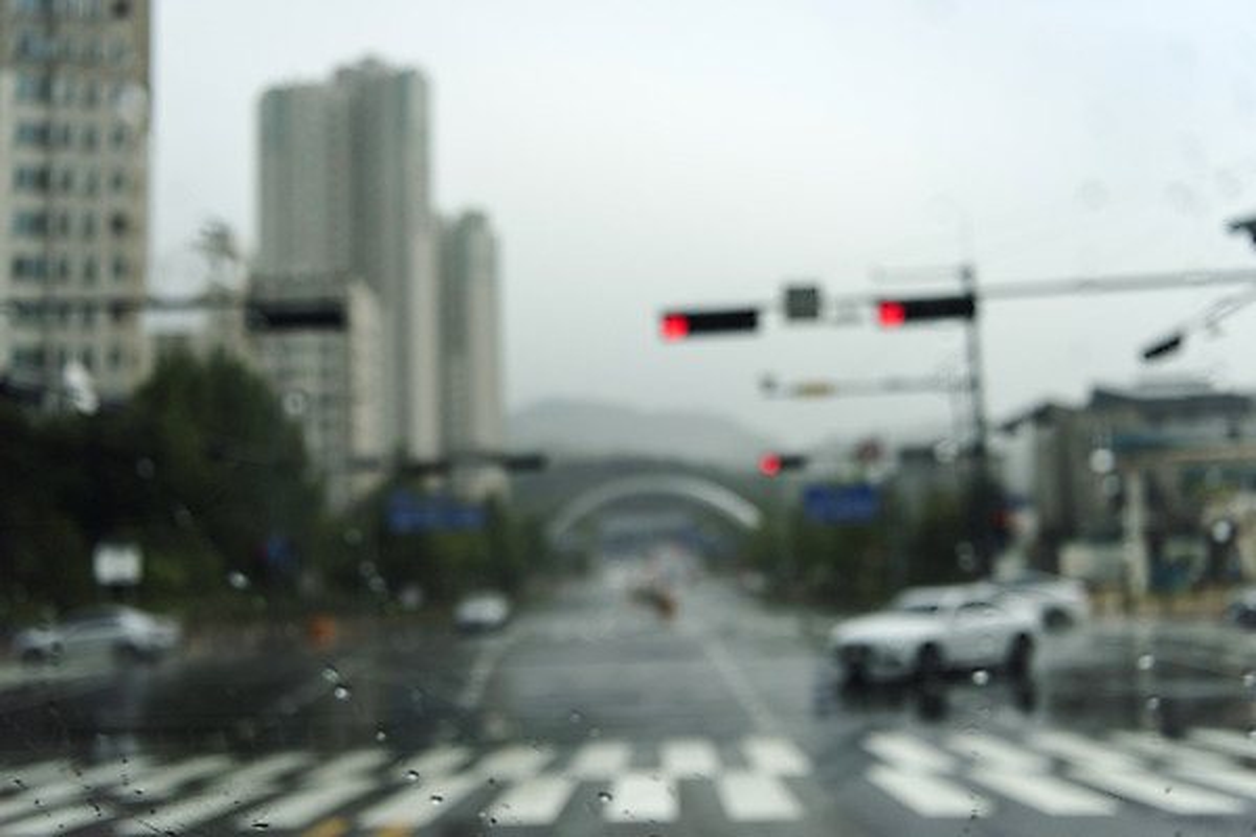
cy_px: 418
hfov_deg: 50.7
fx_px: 1326
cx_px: 628
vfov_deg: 35.1
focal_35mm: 38
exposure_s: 1/8000
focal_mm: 38
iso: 800
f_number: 2.8
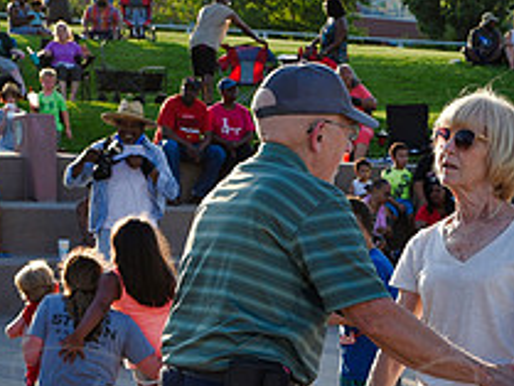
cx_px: 499
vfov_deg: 12.1
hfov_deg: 16.1
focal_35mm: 120
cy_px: 456
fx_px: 1783
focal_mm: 45
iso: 200
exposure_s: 1/250
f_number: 8
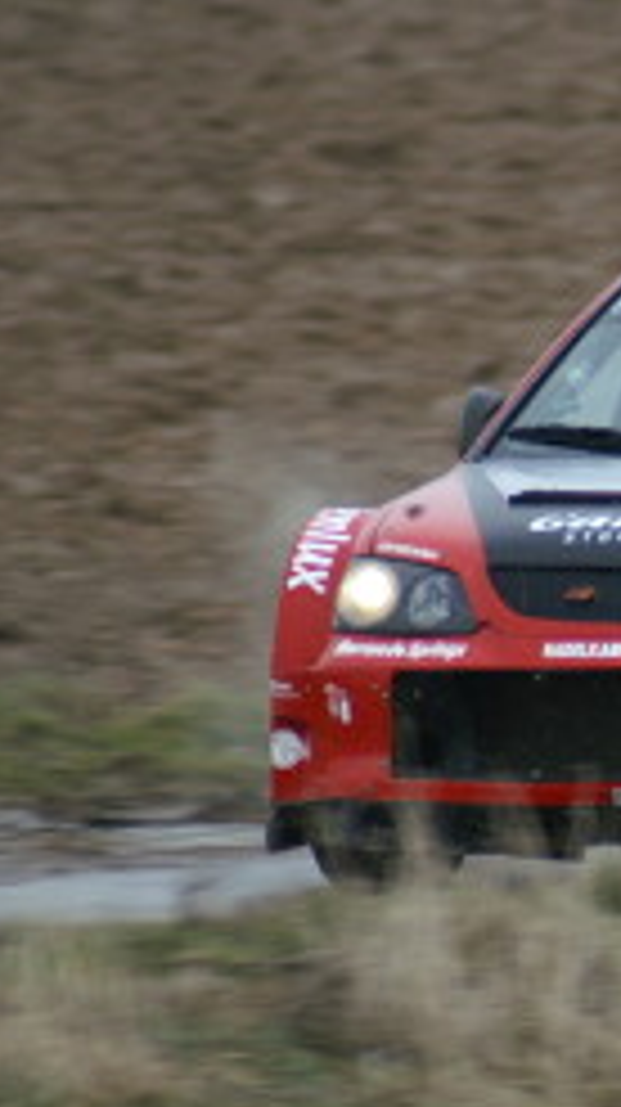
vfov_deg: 1.9
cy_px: 497
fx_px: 33676
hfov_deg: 1.1
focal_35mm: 1148
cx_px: 1152
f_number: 5.6
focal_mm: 300
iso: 100
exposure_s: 1/160
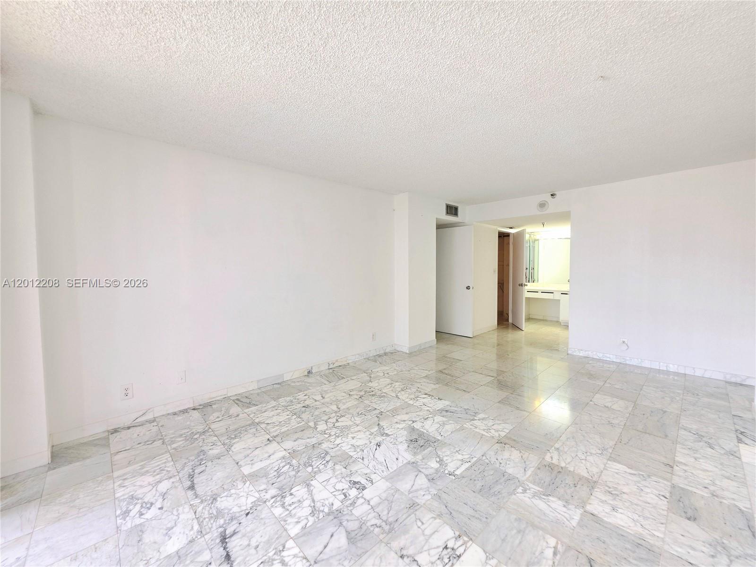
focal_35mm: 13
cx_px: 378
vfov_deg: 89.9
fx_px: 284
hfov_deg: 106.2
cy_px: 284
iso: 64
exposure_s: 1/120
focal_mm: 2.2
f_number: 1.9
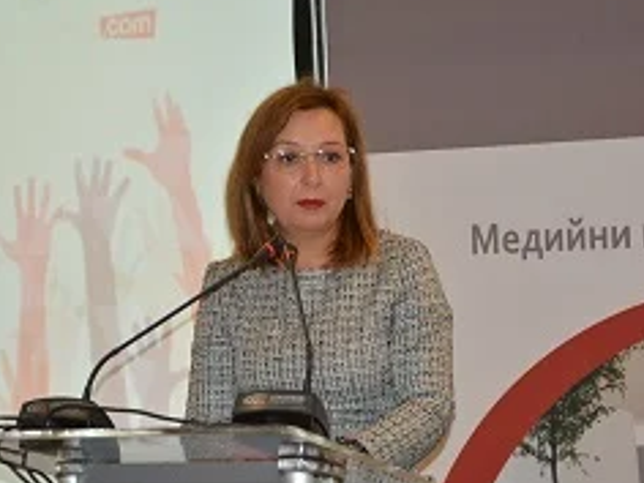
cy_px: 254
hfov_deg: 11.6
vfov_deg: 8.7
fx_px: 3181
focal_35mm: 171
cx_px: 300
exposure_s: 1/60
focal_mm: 70
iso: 500
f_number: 5.3
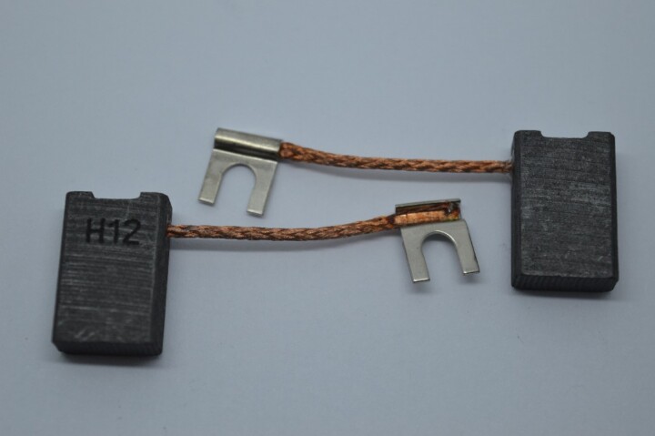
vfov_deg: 16.5
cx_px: 328
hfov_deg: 24.6
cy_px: 218
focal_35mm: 82
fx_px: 1500
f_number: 5.6
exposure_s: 1/125
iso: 320
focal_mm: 55
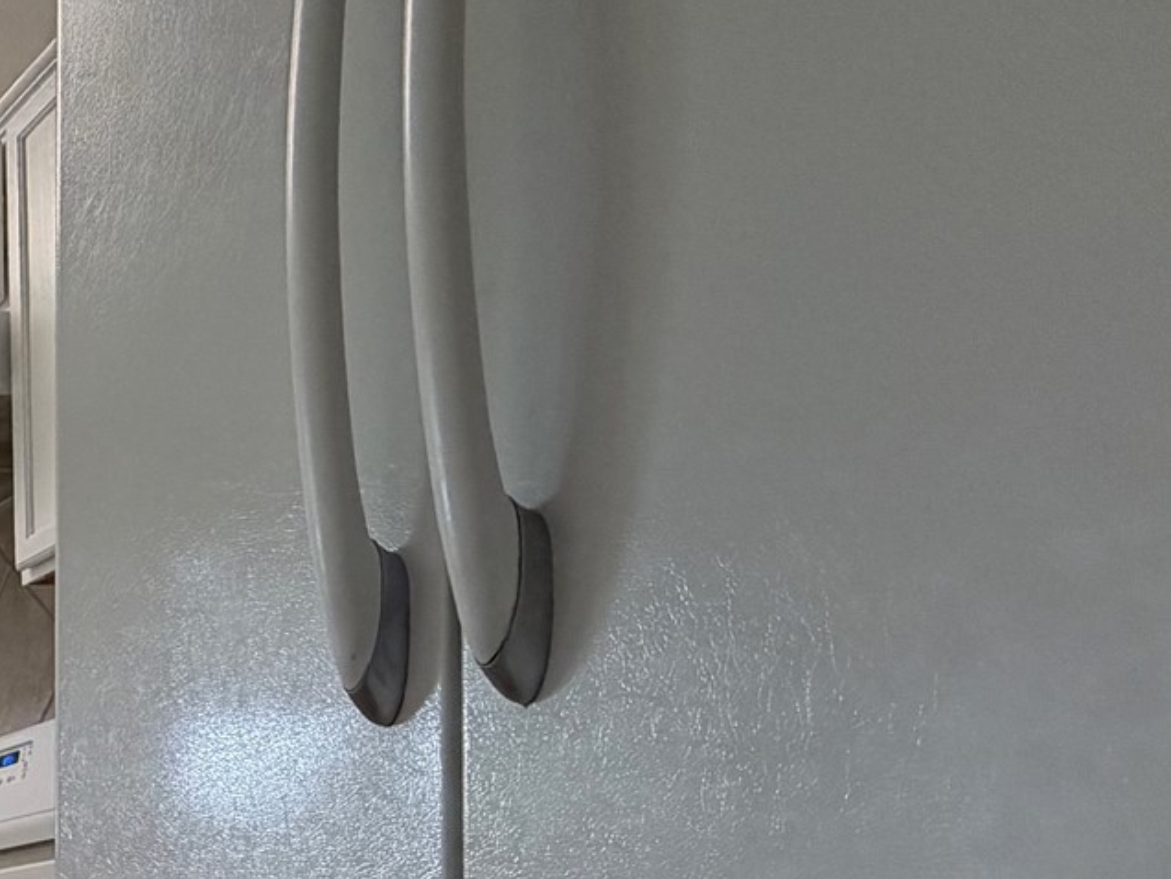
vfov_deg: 29.3
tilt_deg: +2.2
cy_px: 953
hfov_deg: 27.2
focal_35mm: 45
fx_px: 1523
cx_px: -636
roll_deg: -0.3
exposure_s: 1/120
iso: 160
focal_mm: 2.22
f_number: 2.2
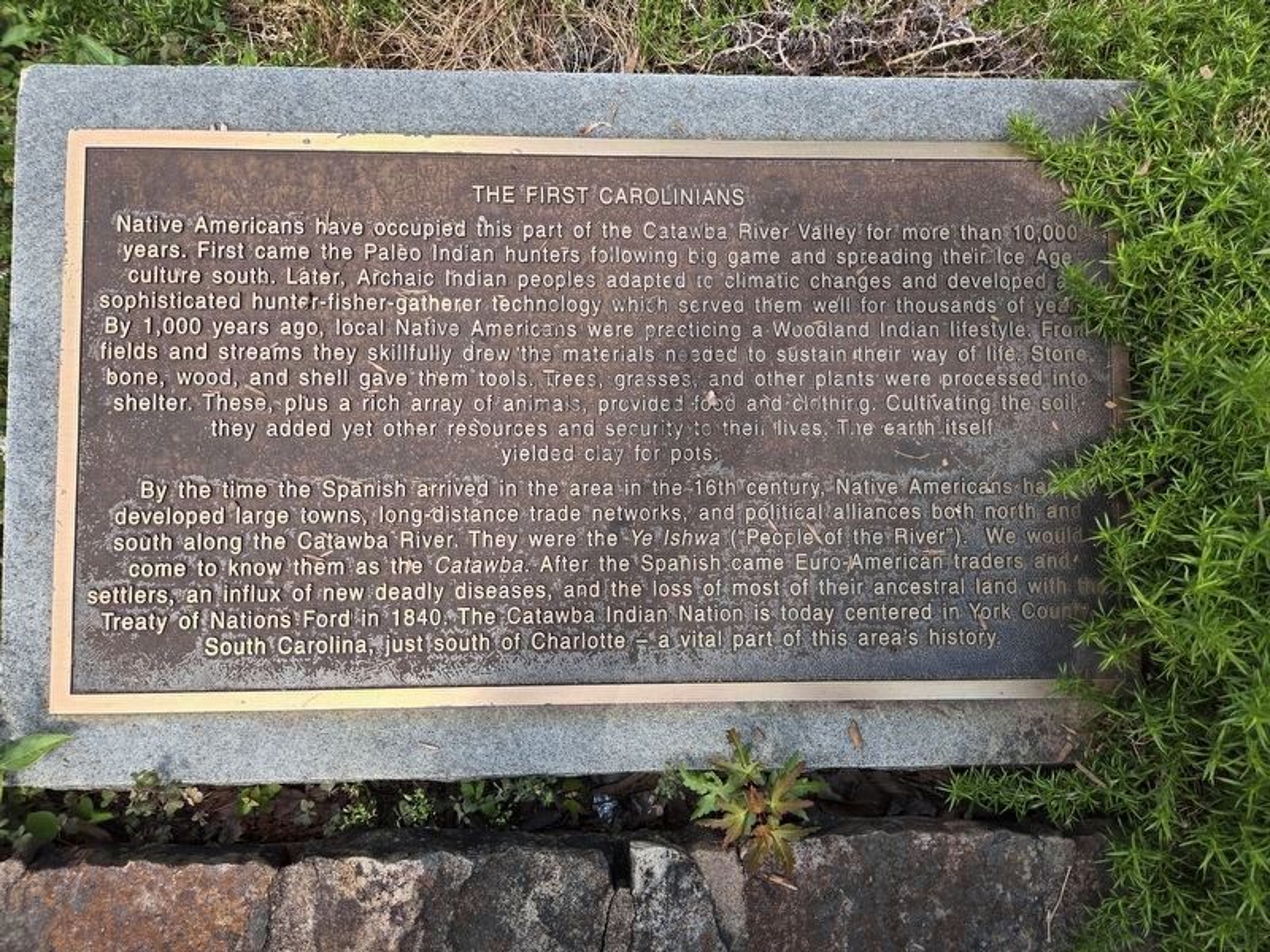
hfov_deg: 73.9
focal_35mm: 23
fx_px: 844
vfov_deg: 58.9
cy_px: 476
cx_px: 635
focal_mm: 5.4
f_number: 1.8
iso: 25
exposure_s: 1/526
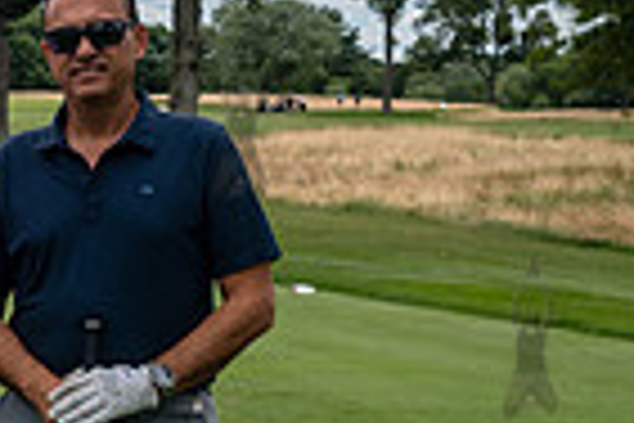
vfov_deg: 9.5
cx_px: -342
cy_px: 335
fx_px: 2536
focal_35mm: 144
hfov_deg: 13.4
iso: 200
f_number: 5.6
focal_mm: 35
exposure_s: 1/800
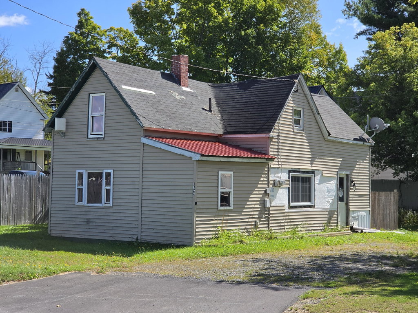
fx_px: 833
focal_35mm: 69
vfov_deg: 21.3
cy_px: 156
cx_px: 209
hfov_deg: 28.2
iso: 25
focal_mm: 7
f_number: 2.4
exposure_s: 1/679
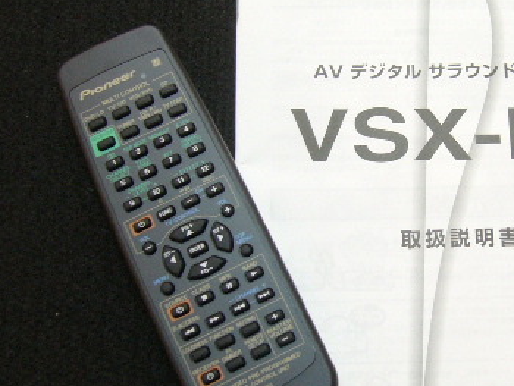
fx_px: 951
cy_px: 170
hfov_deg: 29.7
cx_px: 388
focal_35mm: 64
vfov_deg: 22.9
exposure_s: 1/10
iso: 100
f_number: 2.8
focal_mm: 5.8
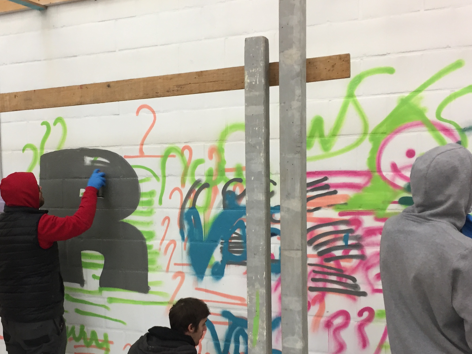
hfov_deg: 40.0
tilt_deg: -4.8
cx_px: 160
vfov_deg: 30.7
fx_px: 641
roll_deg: +0.4
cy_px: 223
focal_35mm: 47
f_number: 2.2
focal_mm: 4.15
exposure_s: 1/33
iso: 125
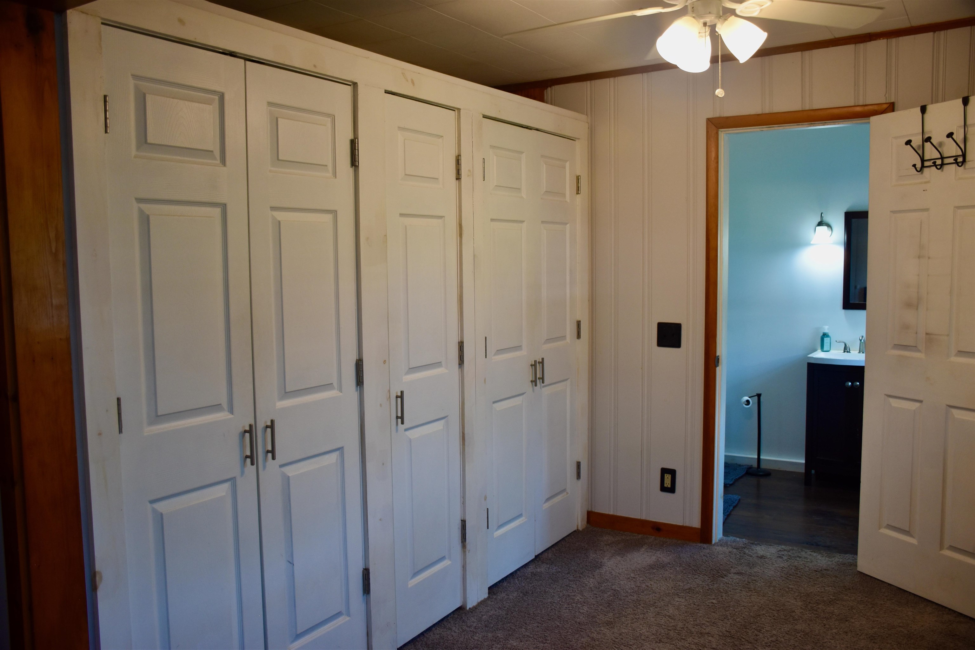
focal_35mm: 30
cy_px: 325
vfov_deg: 43.6
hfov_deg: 61.9
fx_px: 812
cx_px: 488
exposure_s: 1/80
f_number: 4
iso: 400
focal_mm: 20
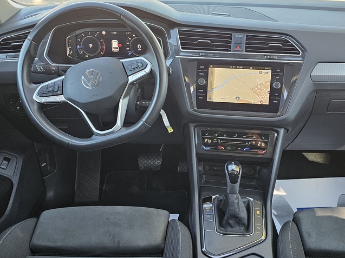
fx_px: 369
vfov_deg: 38.6
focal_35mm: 37
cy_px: 138
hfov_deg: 50.1
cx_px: 193
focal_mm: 6.3
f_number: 1.7
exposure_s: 1/180
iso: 250
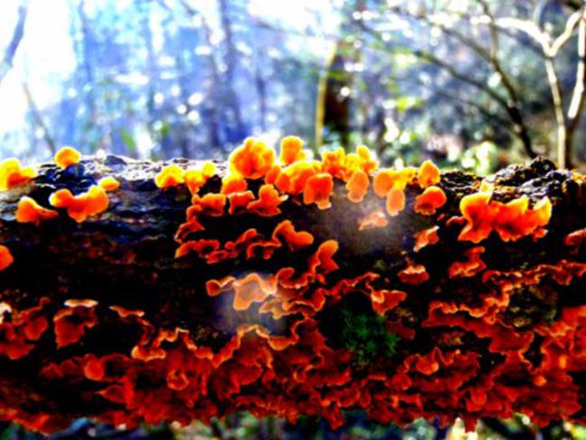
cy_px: 220
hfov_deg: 50.1
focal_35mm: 37
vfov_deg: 38.7
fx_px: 627
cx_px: 293
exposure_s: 1/40
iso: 125
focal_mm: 6.64
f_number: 4.7
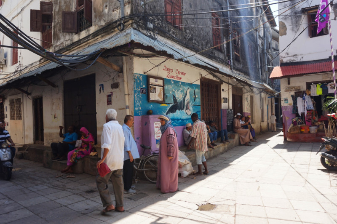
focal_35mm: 24
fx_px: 224
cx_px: 168
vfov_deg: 53.1
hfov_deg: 73.8
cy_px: 112
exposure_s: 1/200
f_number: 5
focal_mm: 16
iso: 100
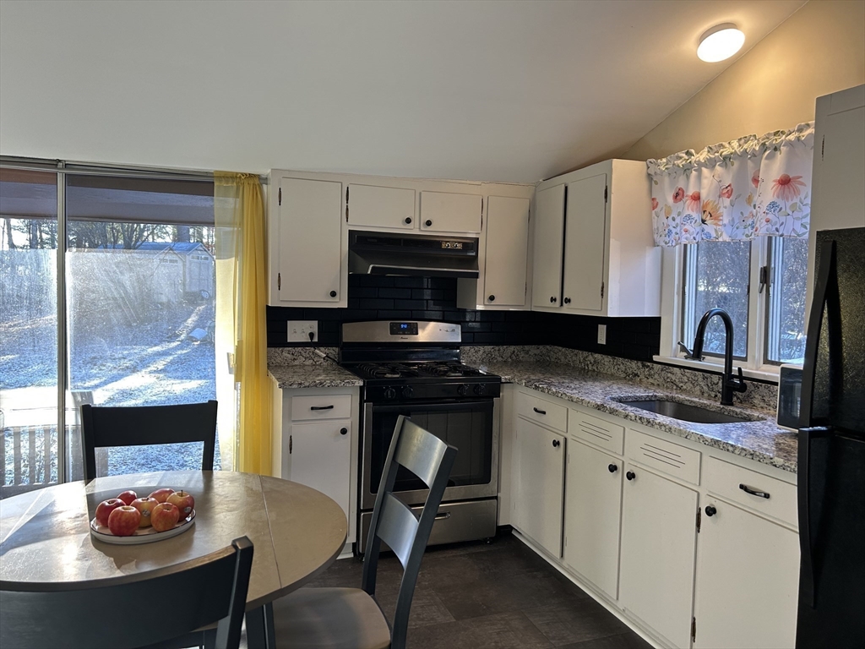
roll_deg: -1.4
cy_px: 324
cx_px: 432
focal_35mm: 26
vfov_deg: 53.1
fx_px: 650
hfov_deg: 67.3
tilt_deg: -3.4
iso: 64
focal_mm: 5.7
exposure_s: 1/120
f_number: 1.5
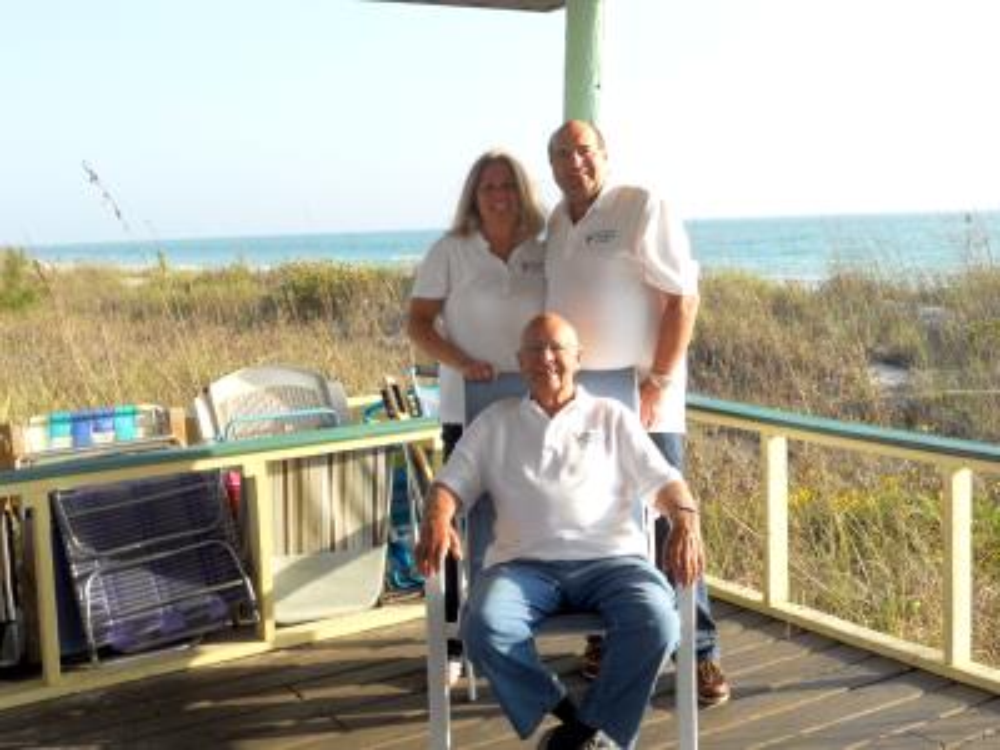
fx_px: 1329
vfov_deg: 31.5
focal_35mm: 46
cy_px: 375
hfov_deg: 41.2
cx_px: 500
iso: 80
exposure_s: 1/400
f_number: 4.3
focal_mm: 8.2
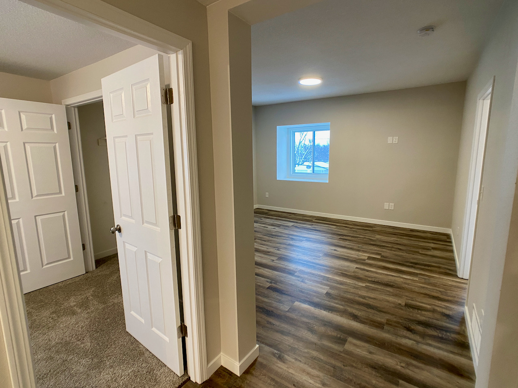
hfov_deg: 67.3
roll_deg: +0.2
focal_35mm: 26
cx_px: 259
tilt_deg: -8.4
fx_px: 389
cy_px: 194
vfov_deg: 53.1
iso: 200
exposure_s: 1/60
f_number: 1.8
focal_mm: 4.25
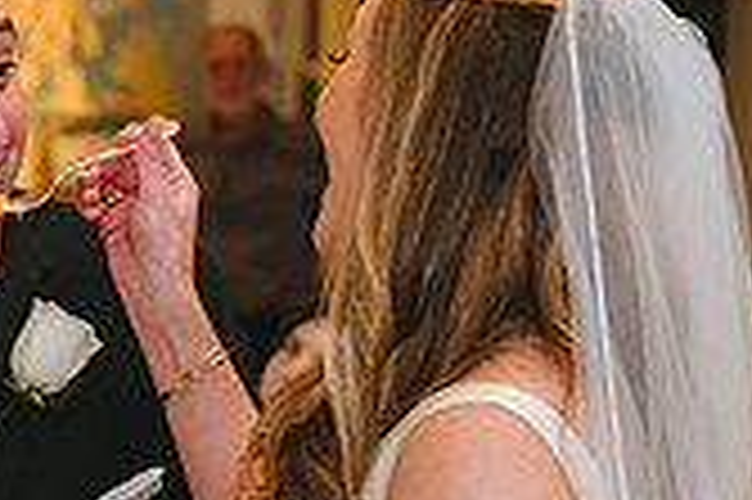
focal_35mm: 167
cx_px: -162
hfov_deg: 12.0
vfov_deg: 8.2
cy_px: 376
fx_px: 3485
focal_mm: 48
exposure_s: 1/125
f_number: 2.8
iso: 2000
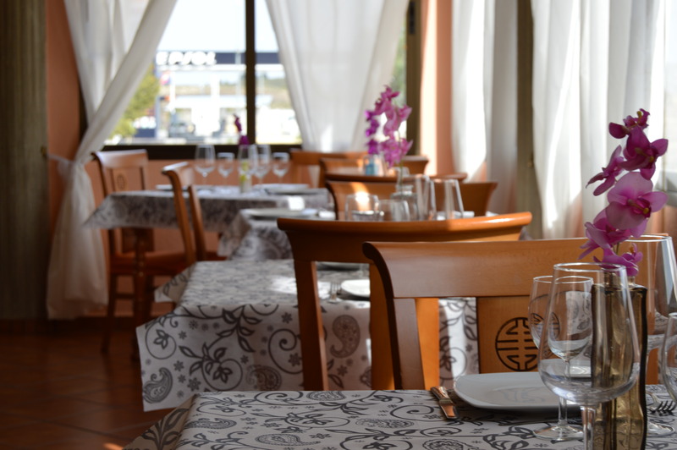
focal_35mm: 82
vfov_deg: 16.5
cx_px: 338
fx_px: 1550
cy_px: 225
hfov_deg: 24.6
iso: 100
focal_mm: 55
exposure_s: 1/60
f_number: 7.1
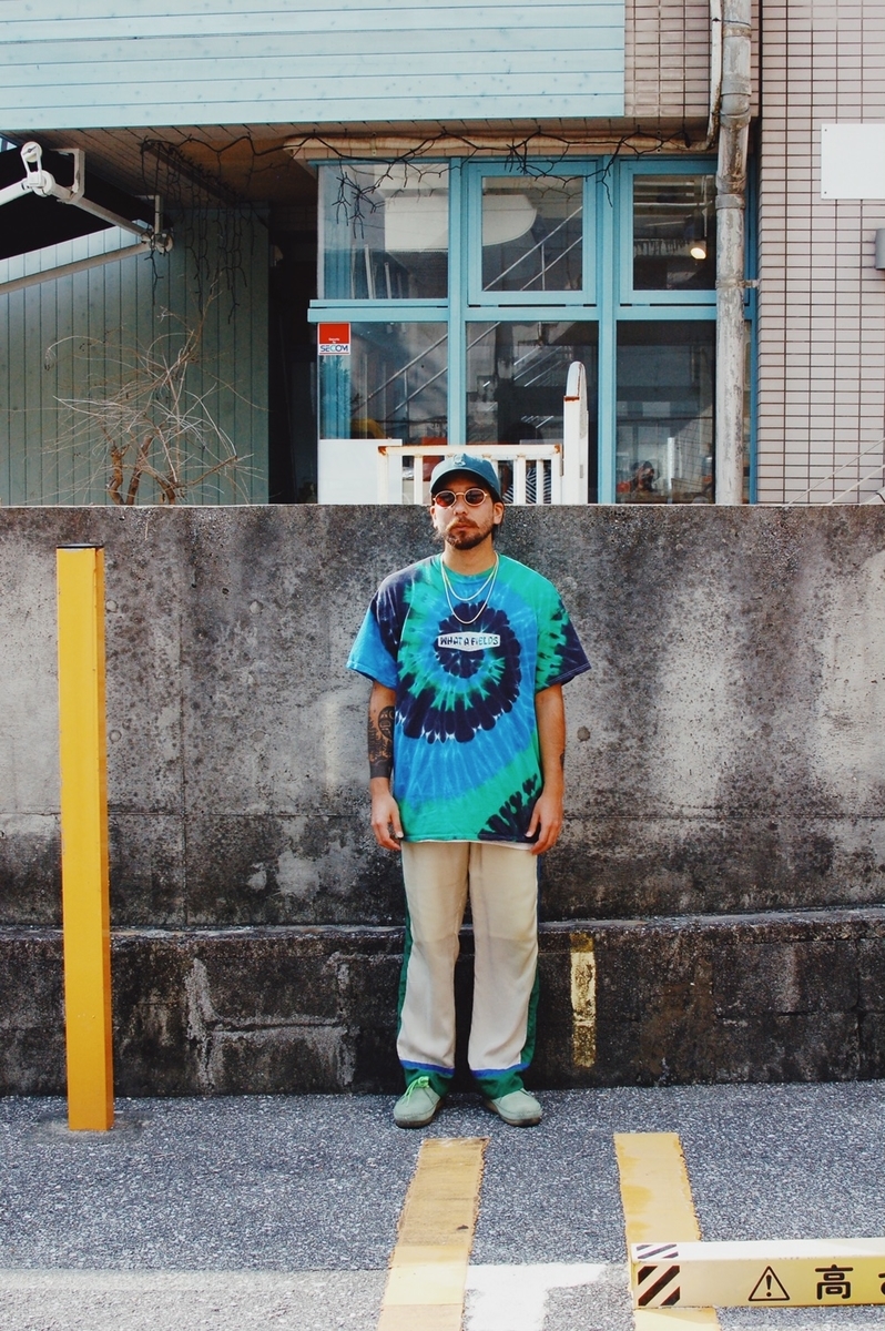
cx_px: 442
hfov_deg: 25.7
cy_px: 666
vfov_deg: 37.9
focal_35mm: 52
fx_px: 1939
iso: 800
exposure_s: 1/400
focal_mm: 35
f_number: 10
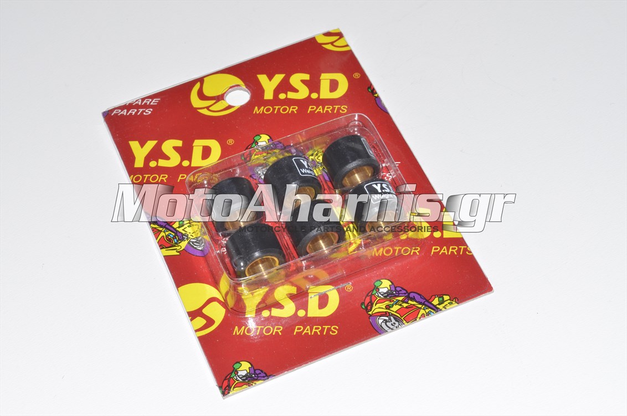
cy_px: 208
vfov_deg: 16.5
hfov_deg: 24.7
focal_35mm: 82
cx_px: 314
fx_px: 1434
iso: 160
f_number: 16
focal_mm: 55
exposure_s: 1/200
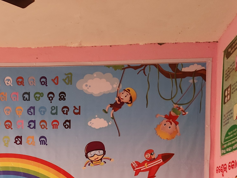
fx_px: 424
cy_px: 217
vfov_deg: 21.8
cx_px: 65
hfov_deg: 30.8
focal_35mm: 62
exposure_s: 1/180
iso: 160
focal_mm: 5.4
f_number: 1.8
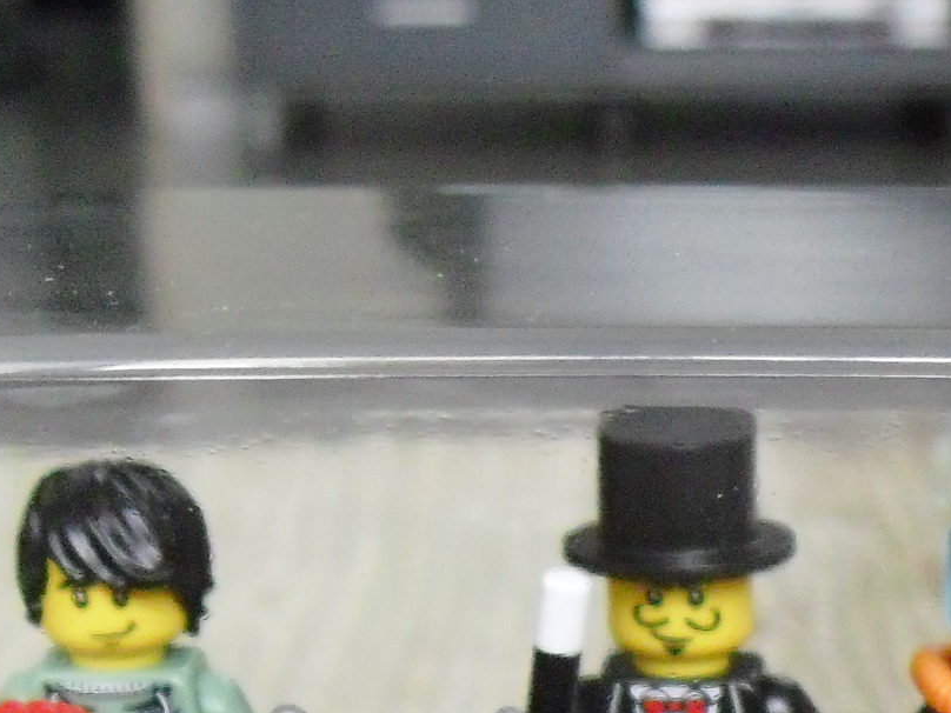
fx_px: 3132
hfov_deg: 16.7
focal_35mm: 114
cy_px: 1091
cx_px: 1039
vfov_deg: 12.3
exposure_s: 1/125
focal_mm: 6.3
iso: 400
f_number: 3.1
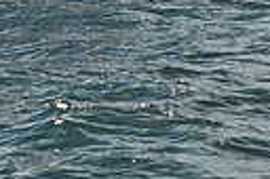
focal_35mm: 475
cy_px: -423
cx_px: 170
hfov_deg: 4.3
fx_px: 3558
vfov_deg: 2.8
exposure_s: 1/1000
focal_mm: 105
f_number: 13
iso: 250
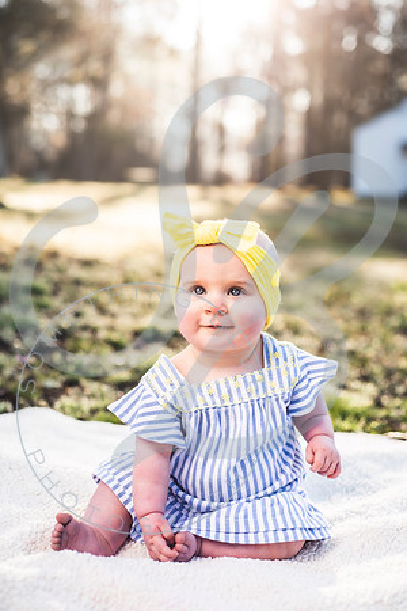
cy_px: 306
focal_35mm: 50
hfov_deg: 27.0
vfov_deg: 39.6
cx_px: 204
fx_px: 848
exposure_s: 1/320
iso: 100
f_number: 2.8
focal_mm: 50
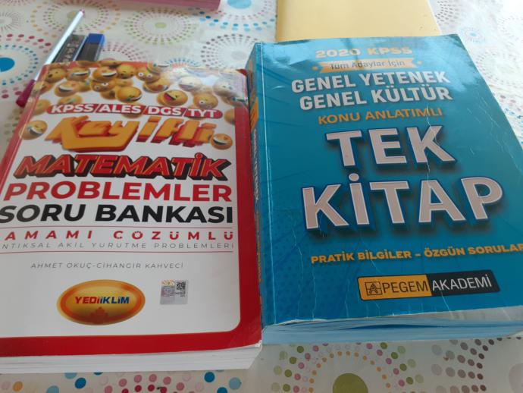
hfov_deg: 65.3
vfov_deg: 51.4
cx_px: 262
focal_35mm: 27
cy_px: 196
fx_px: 408
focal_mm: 3.6
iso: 40
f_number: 1.9
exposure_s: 1/50
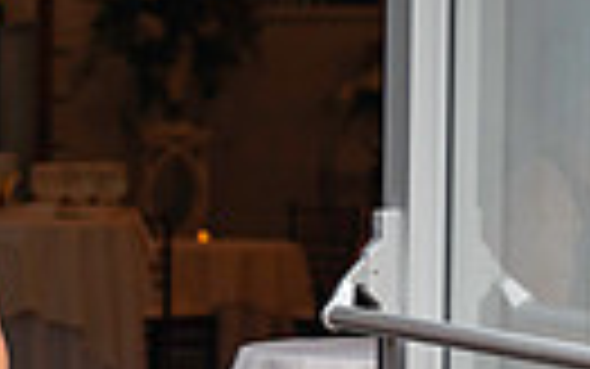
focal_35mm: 261
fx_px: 4199
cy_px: 572
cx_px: -369
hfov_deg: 7.8
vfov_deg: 5.0
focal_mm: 58
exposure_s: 1/160
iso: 500
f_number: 3.5
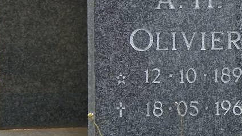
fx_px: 1668
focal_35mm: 260
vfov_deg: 4.7
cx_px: 264
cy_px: -37
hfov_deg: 8.2
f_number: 4.5
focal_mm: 15.1
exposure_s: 1/200
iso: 64
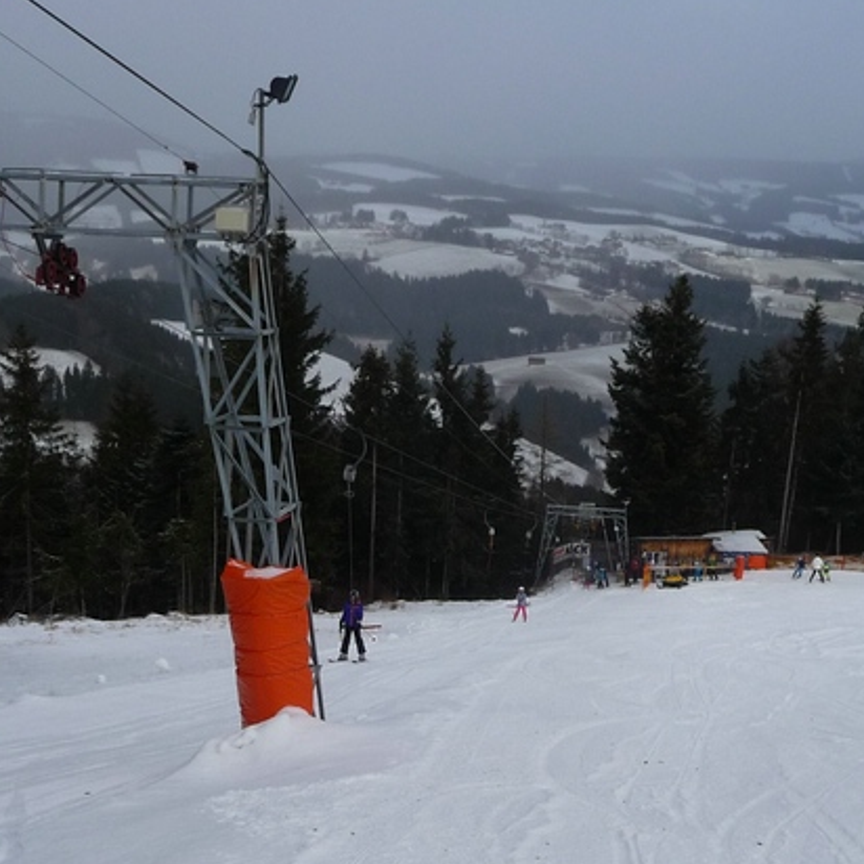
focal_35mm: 57
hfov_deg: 30.0
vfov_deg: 29.7
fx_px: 1610
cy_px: 623
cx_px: 491
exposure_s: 1/1000
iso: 100
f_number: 3.3
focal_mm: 4.7
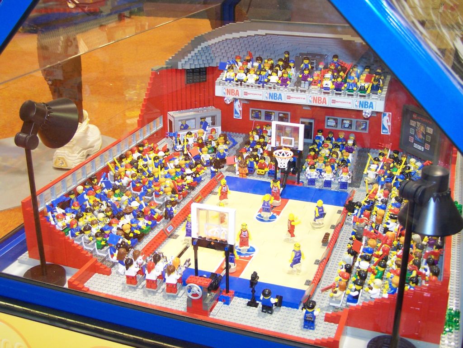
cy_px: 174
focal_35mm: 48
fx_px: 642
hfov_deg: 39.7
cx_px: 232
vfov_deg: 30.3
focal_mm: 8
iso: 140
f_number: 3
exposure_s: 1/8
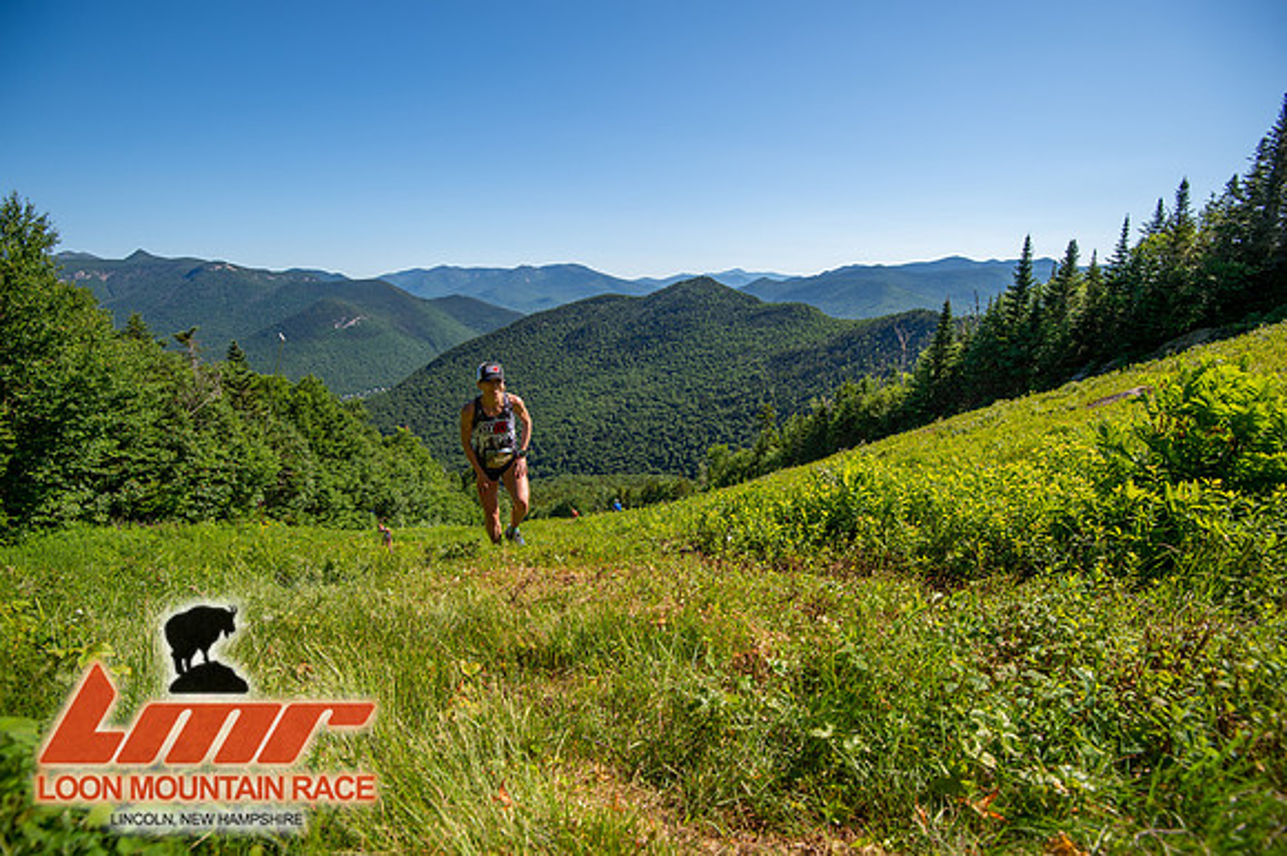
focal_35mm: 16
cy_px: 428
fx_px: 572
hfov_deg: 96.8
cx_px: 644
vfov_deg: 73.7
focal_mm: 16
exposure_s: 1/640
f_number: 5
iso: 100
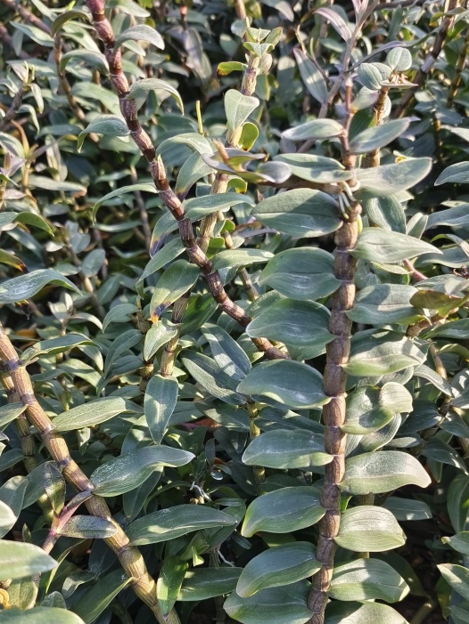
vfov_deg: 51.3
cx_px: 211
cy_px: 434
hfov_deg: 40.7
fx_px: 632
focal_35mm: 35
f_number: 1.75
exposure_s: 1/100
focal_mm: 5.5
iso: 99
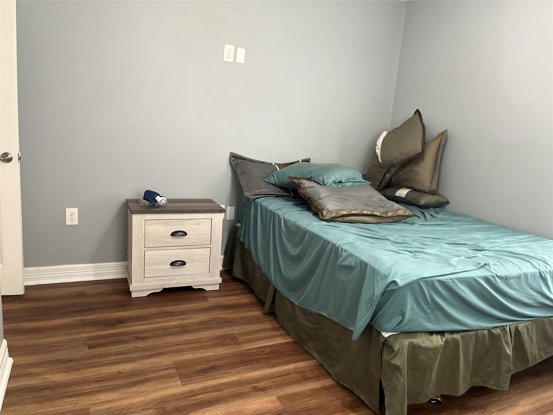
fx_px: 415
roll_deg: -4.6
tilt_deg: -12.0
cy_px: 208
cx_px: 276
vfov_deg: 53.1
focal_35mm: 26
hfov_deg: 67.3
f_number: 1.6
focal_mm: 5.1
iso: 400
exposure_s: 1/60
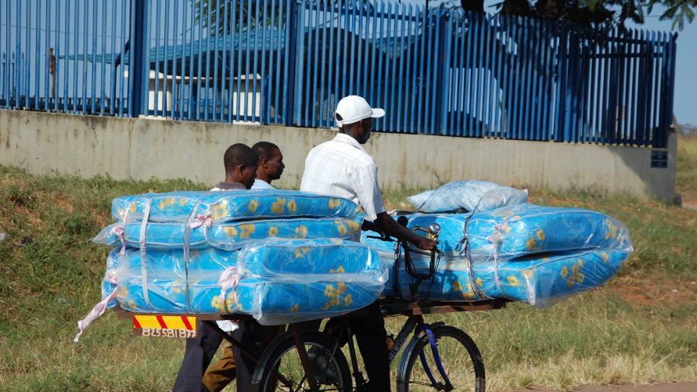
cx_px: 348
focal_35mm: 111
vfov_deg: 10.9
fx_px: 2051
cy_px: 185
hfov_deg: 19.3
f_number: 7.1
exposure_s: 1/800
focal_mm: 70
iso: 200
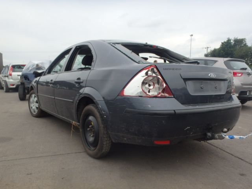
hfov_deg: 60.0
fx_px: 218
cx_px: 126
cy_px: 94
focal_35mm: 30
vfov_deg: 46.8
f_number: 4.1
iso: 125
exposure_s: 1/250
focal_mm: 5.4
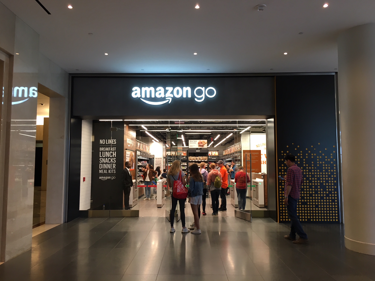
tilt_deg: +4.2
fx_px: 314
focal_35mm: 29
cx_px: 188
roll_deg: -0.2
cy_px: 140
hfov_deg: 61.7
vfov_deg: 48.2
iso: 50
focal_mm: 4.15
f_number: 2.2
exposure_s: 1/30
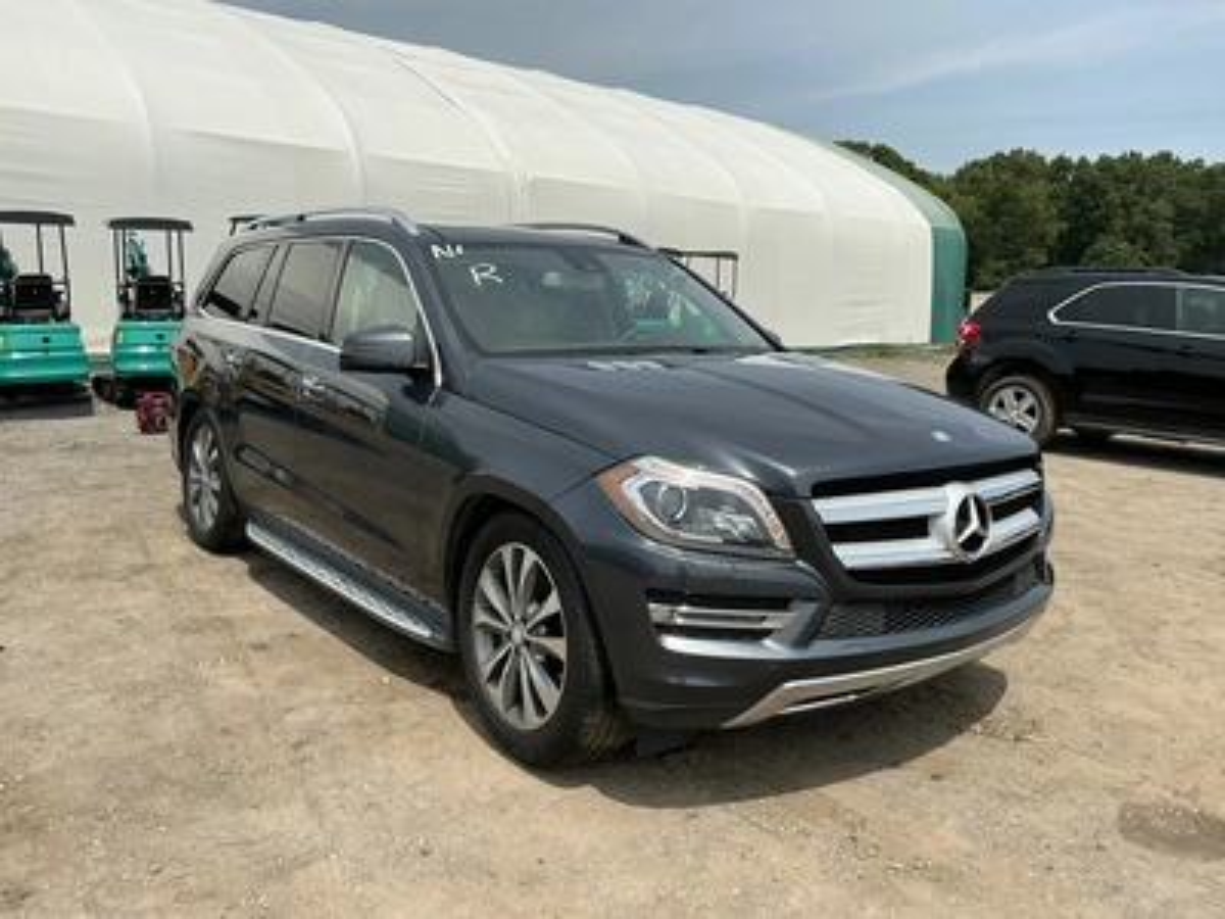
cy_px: 460
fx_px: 991
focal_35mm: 28
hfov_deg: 63.4
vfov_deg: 49.7
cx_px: 612
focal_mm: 3
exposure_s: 1/2667
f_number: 1.8
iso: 25
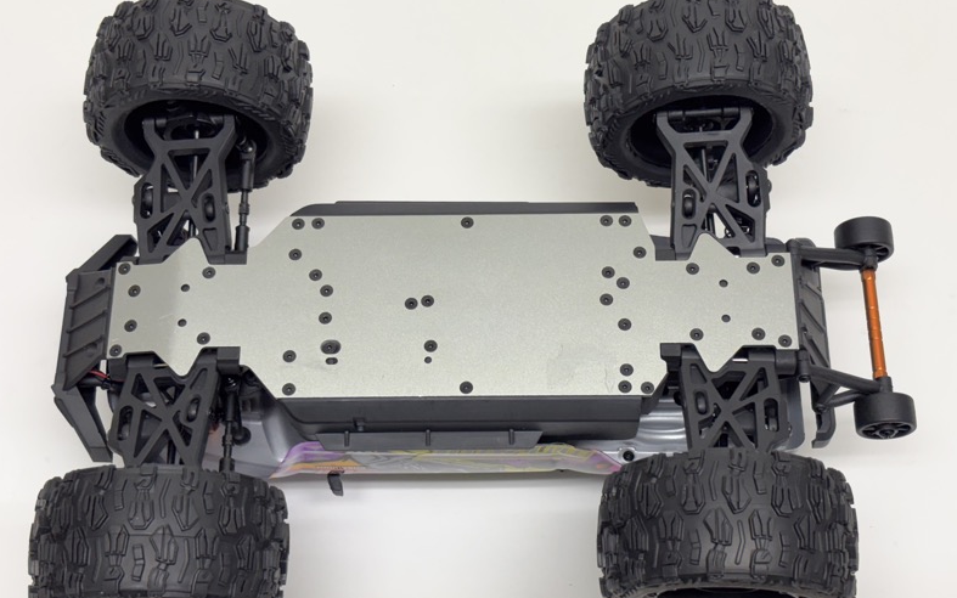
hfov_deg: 36.3
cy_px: 300
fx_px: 1461
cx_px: 480
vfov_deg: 23.1
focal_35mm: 56
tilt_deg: -66.3
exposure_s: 1/100
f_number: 1.6
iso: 40
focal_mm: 5.96
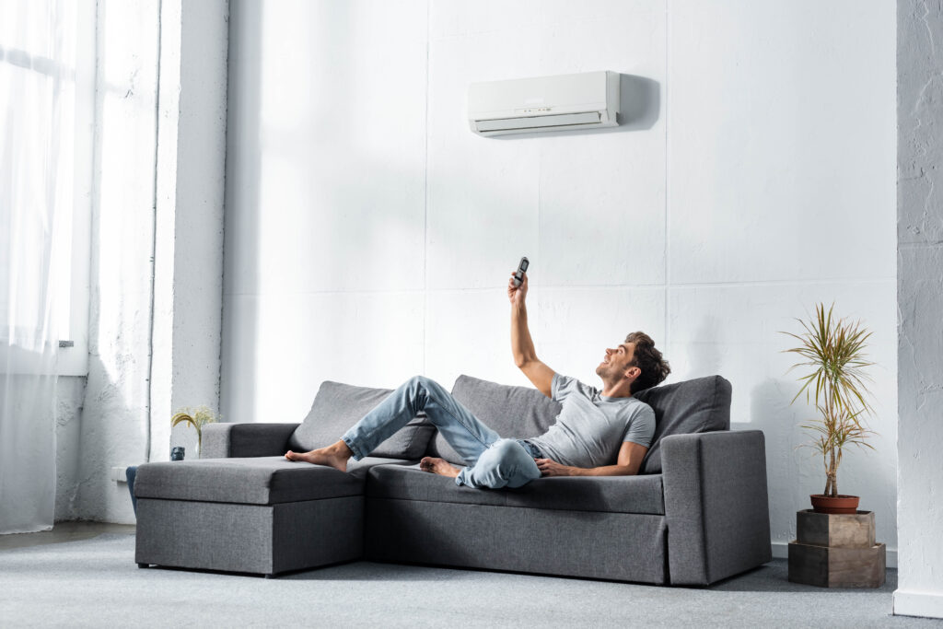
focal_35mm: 50
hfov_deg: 39.6
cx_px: 472
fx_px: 1310
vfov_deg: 27.0
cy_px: 314
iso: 100
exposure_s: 1/200
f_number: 5
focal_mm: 50
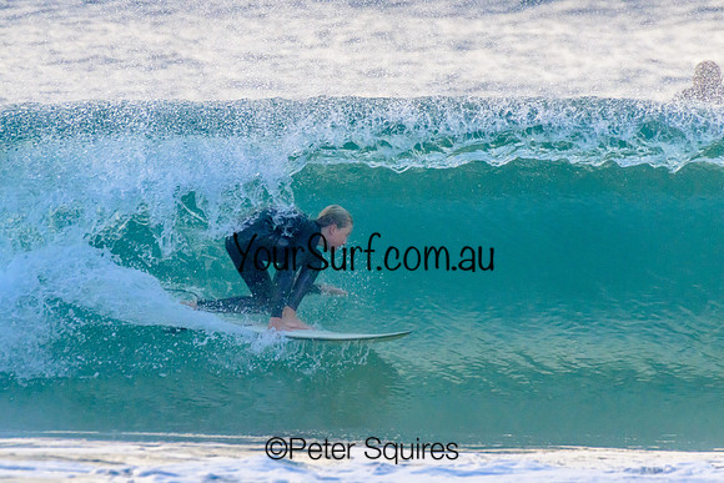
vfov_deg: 1.4
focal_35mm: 1000
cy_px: 242
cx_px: 362
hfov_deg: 2.1
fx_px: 20115
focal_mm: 1000
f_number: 11
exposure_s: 1/2000
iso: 2800
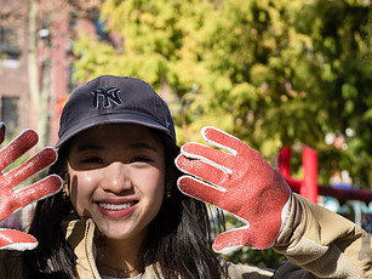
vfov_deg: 10.8
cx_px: 173
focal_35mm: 137
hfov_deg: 14.4
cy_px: 251
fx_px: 1472
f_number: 5
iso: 100
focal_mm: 58
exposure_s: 1/200
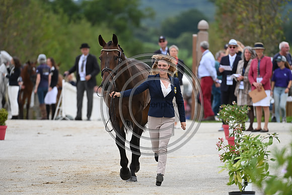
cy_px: 98
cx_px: 146
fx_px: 2921
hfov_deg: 5.7
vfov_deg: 3.8
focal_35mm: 360
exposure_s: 1/1600
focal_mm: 360
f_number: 5.6
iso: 560
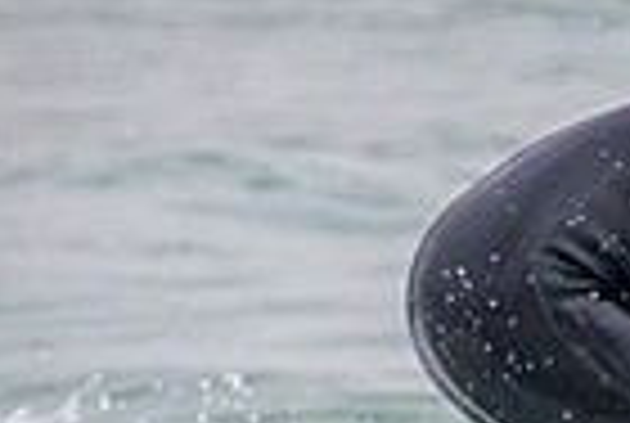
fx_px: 58013
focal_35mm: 3308
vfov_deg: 0.4
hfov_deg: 0.6
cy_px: 488
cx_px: 1107
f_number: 11
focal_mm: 800
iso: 9000
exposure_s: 1/1250
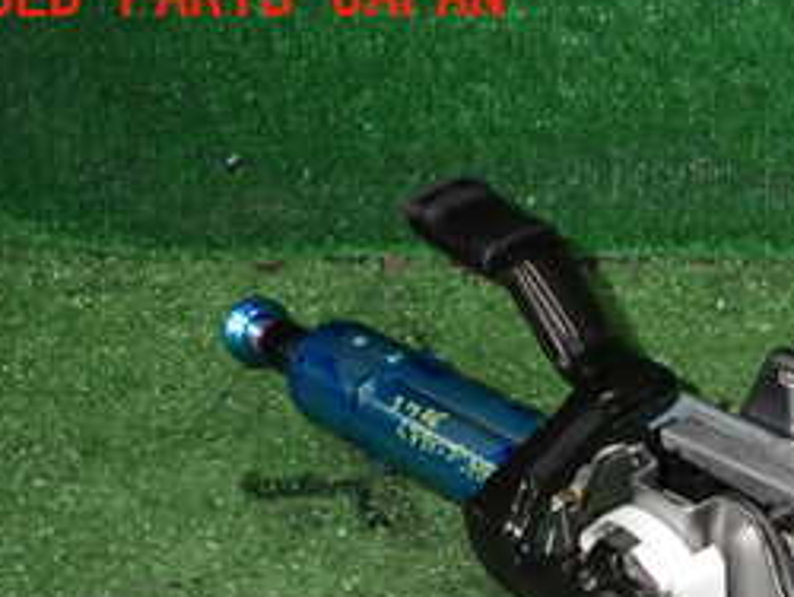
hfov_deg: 25.1
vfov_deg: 19.5
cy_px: 670
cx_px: 880
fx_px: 1653
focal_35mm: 72
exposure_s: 1/30
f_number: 6.3
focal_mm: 5.4
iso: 320
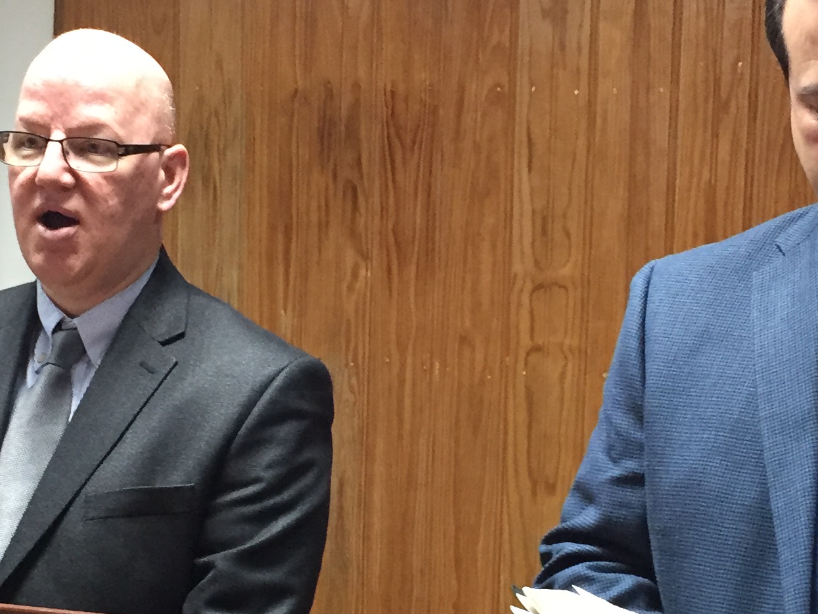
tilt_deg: -5.3
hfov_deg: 25.6
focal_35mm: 76
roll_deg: -0.9
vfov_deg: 19.2
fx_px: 1796
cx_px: 453
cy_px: 494
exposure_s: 1/33
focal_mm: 4.15
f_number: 2.2
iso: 250
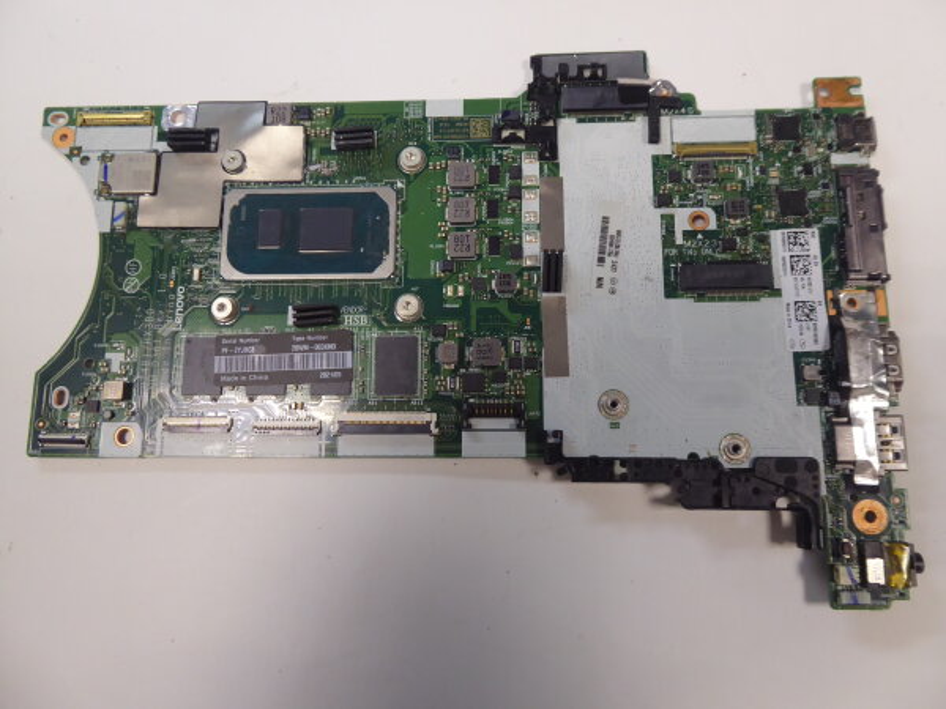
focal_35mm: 25
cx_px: 473
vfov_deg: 54.9
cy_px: 354
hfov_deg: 69.4
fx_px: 683
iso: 400
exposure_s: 1/60
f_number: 3.3
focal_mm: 4.3
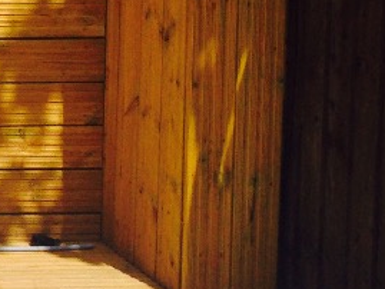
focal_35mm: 147
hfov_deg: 11.6
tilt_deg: -4.0
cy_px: -147
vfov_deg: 9.8
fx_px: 1636
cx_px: -467
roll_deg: -0.5
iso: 50
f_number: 2.4
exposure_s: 1/2088
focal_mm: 4.12
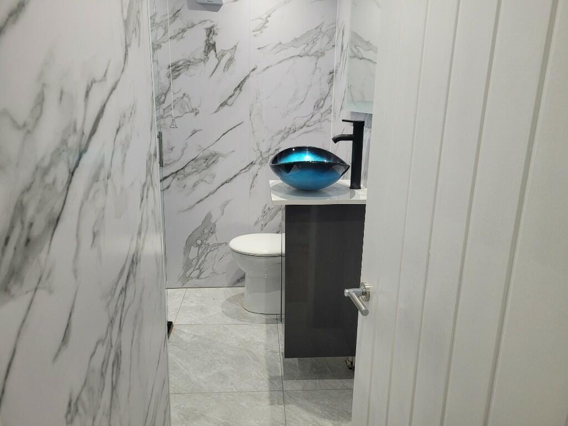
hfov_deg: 67.3
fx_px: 427
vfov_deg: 53.1
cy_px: 213
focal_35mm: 26
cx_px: 284
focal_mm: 5.4
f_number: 1.8
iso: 200
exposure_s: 1/100
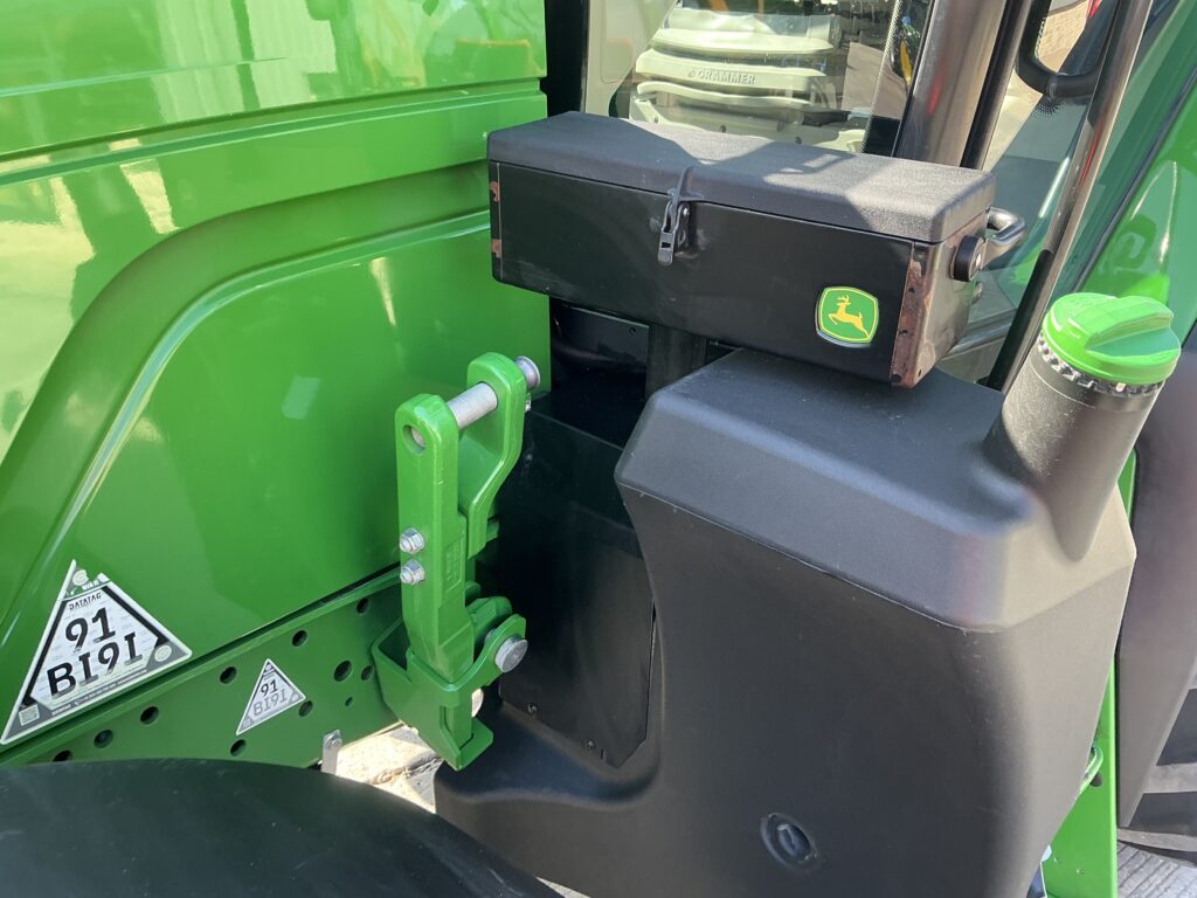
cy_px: 449
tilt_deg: -25.9
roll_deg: -1.9
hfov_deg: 63.4
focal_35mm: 28
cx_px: 598
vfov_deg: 49.7
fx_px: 968
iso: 50
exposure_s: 1/122
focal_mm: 3
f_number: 1.8
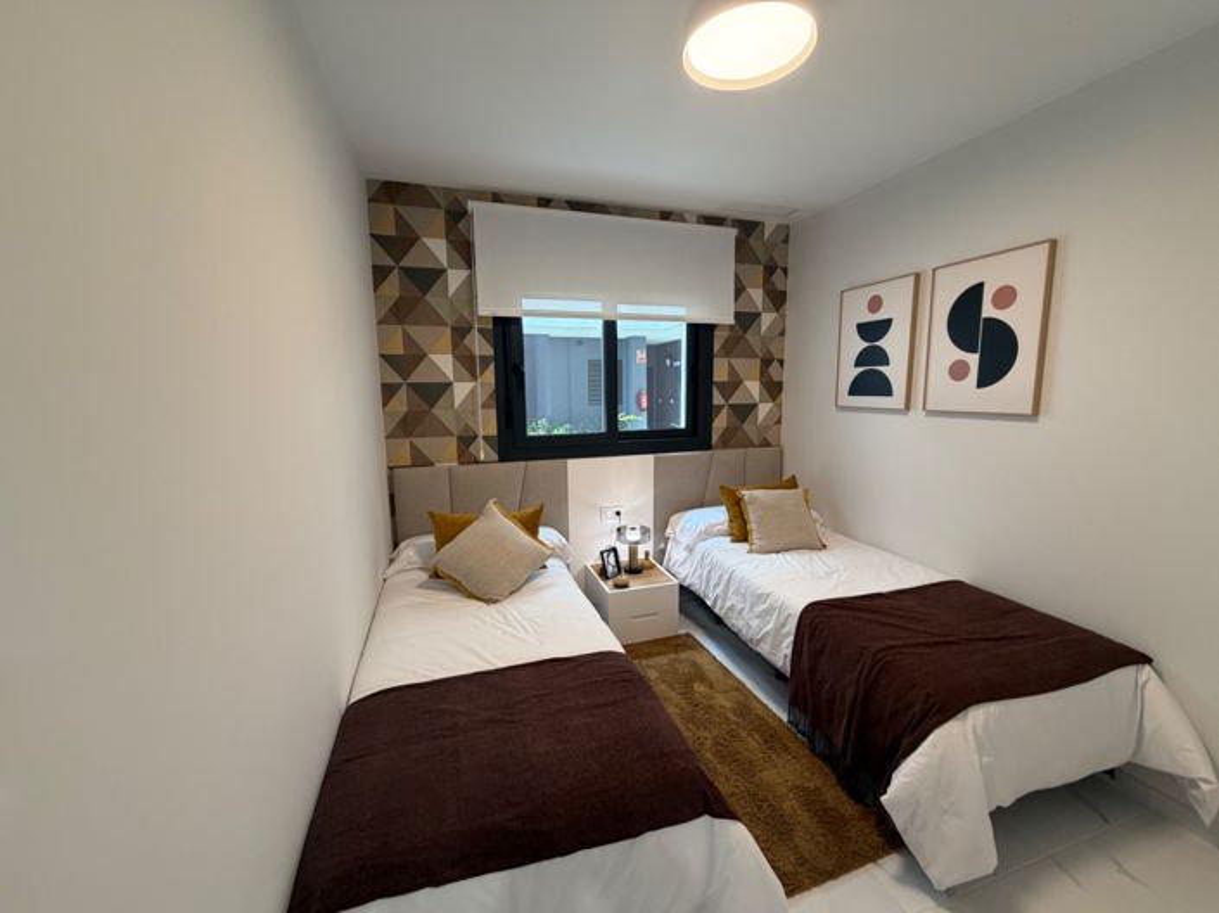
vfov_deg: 85.6
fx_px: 493
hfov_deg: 102.1
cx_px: 610
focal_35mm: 14
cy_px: 456
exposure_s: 1/50
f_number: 2.2
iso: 200
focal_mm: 2.22
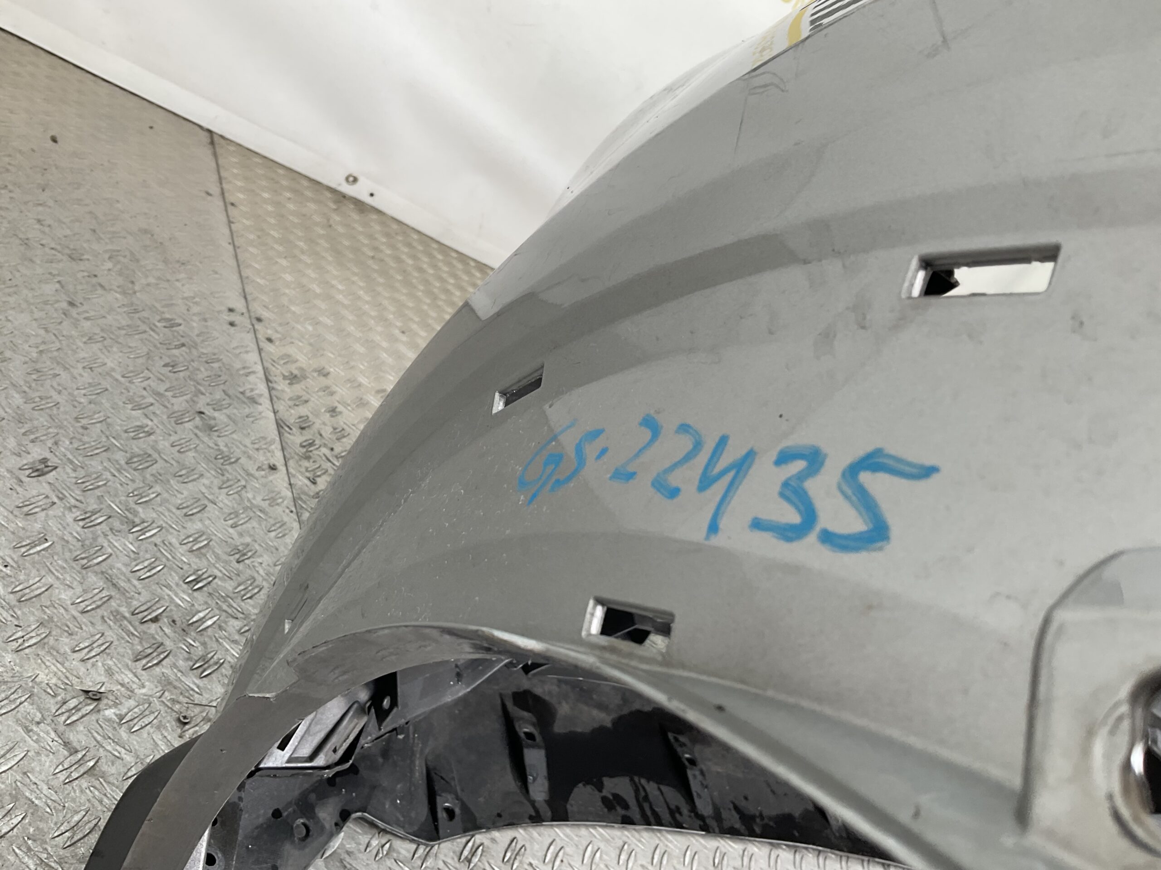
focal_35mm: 29
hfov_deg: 61.7
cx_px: 580
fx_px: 973
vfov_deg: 48.2
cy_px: 435
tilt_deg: -21.2
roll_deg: -39.6
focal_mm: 3
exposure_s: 1/109
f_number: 1.8
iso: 16
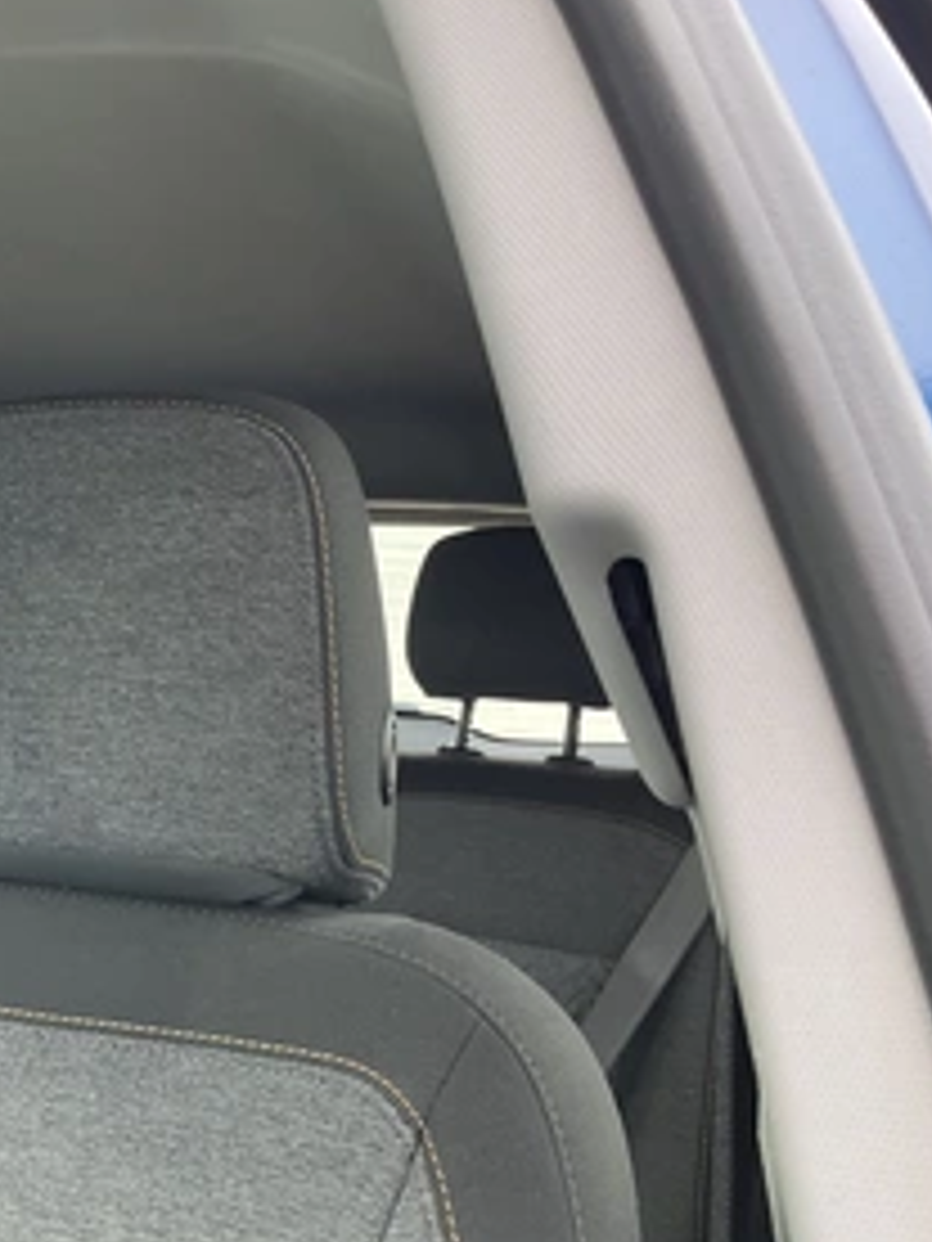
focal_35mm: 42
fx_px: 1508
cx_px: 203
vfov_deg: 44.8
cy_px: 648
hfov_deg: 33.5
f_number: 1.8
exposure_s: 1/122
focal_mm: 3
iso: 40
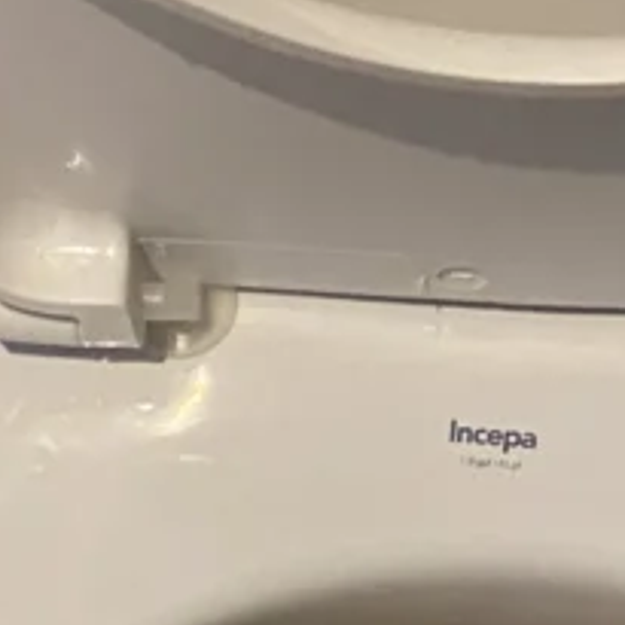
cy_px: 1113
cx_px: 448
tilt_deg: -83.0
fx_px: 2349
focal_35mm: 115
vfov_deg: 13.6
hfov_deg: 15.1
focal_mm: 4.2
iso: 500
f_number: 1.8
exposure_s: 1/60
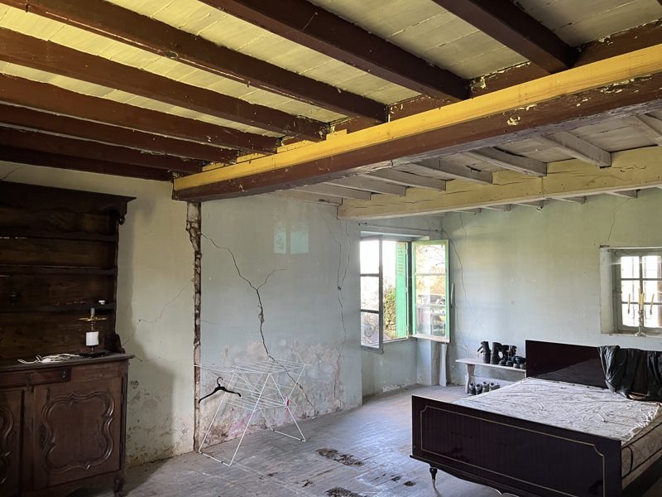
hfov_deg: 67.3
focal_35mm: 26
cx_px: 331
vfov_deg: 53.1
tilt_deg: +3.3
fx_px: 497
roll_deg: +0.1
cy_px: 248
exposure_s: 1/50
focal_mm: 5.1
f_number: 1.6
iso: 200
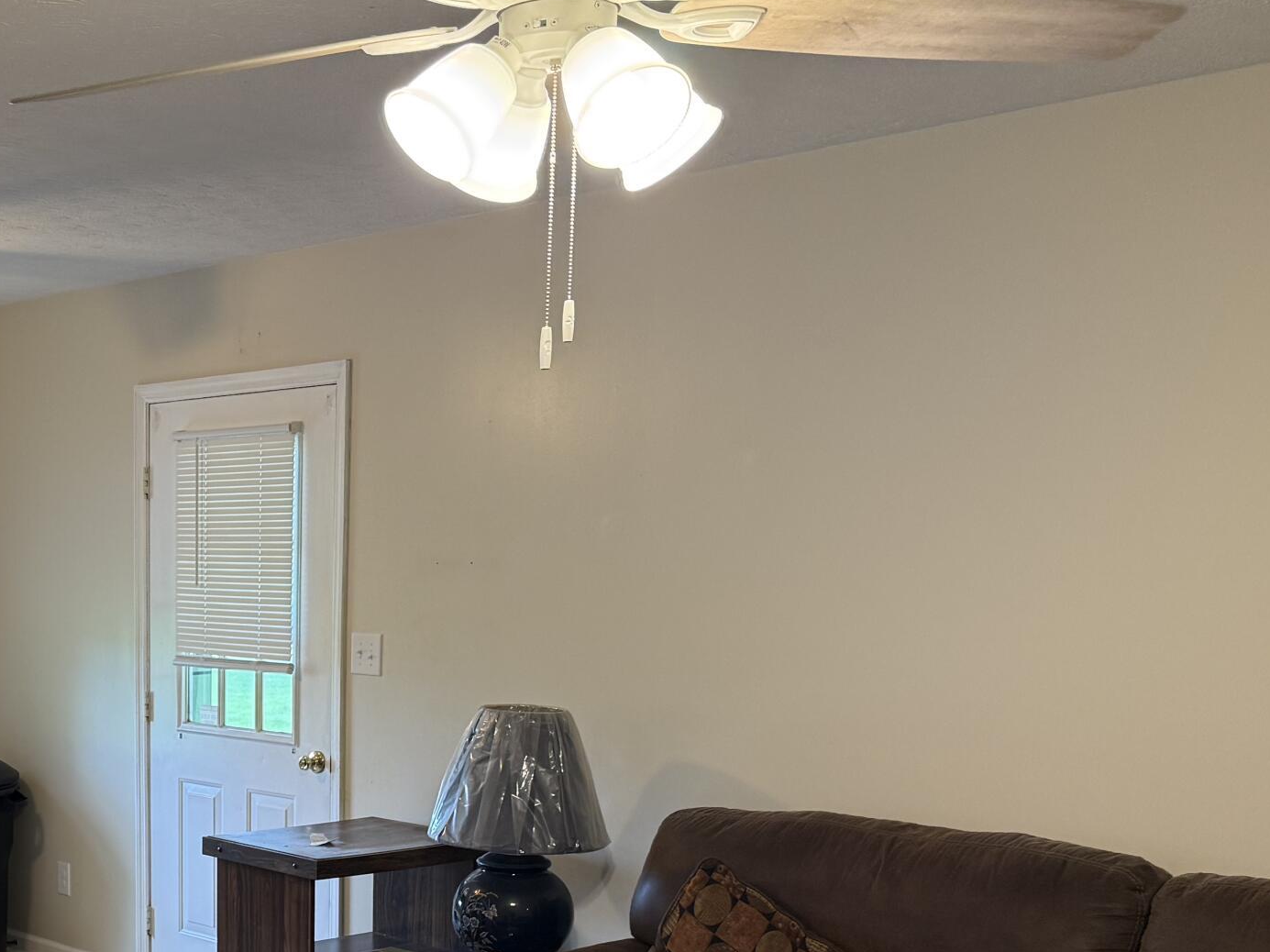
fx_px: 1907
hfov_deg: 33.9
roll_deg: +0.5
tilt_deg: -8.6
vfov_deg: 27.2
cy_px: 826
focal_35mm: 52
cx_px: 31
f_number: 1.78
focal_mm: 6.76
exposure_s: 1/60
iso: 160
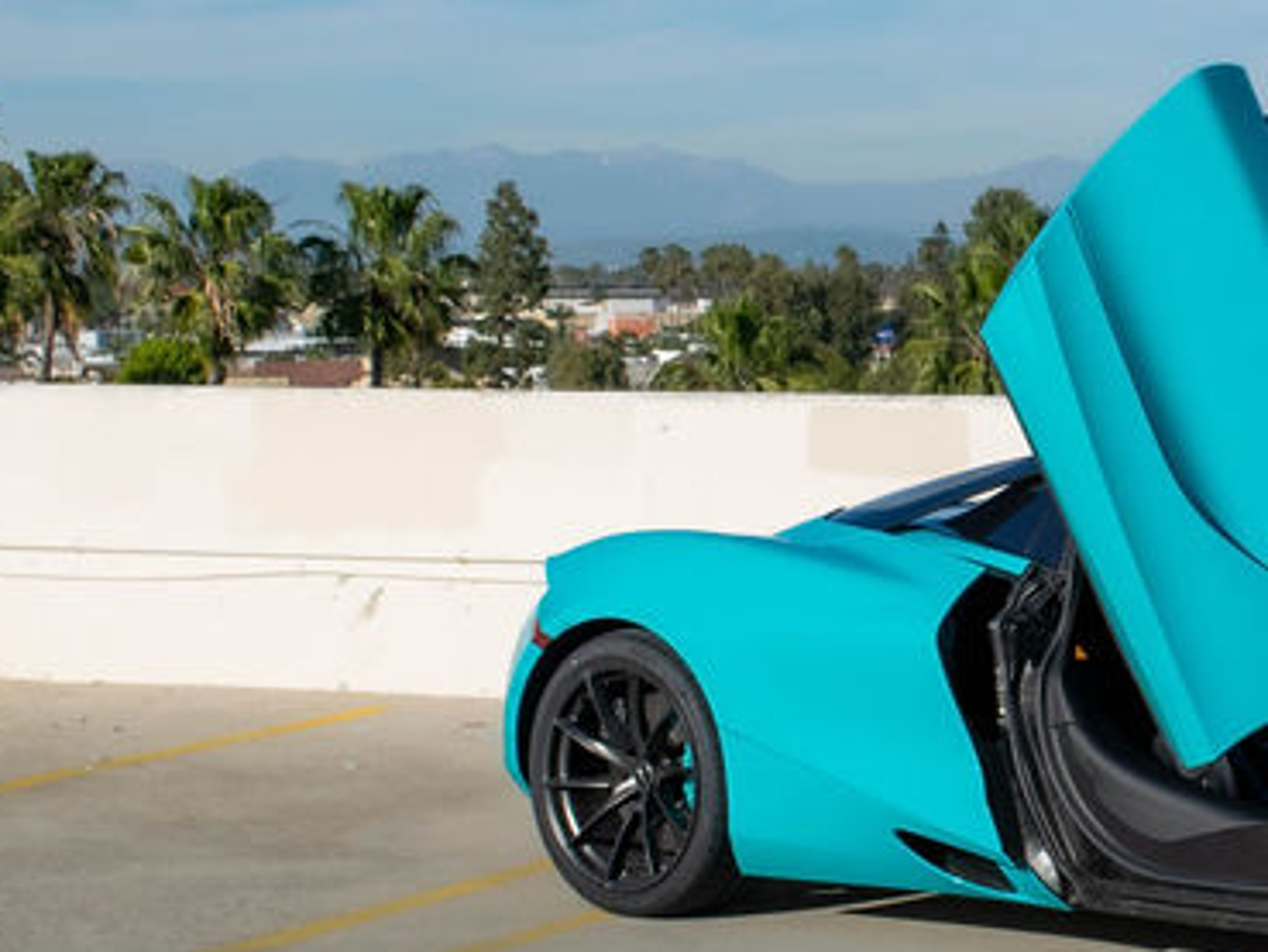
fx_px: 3957
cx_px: 1433
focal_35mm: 108
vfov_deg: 13.7
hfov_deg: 17.5
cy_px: 376
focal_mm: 27
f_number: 13
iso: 200
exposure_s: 1/640
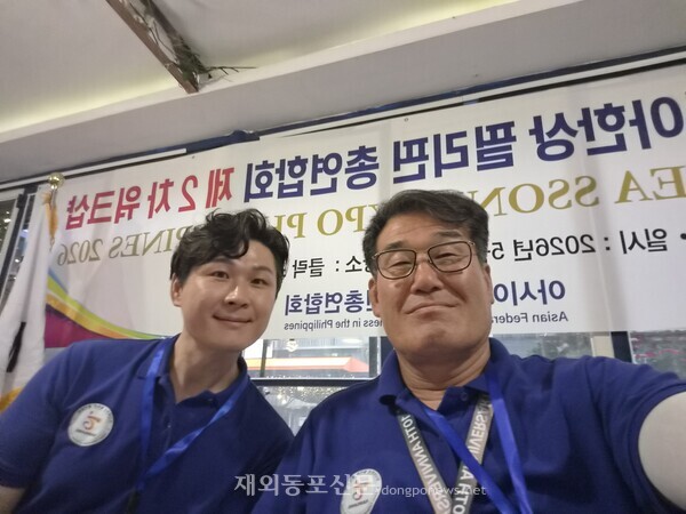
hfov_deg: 73.9
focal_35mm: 23
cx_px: 343
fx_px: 456
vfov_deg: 58.9
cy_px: 257
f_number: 2.2
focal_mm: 2.7
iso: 640
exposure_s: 1/30
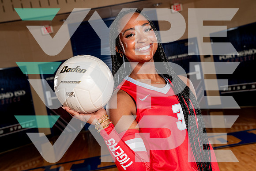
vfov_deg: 28.7
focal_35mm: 47
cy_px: 86
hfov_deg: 41.9
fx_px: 334
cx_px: 128
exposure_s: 1/250
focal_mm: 47
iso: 200
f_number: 5.6
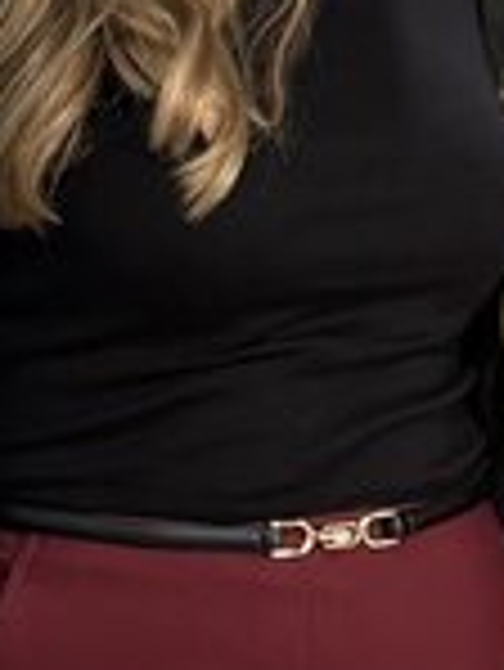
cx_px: 500
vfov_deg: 11.4
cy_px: 614
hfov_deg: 8.6
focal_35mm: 172
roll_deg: -0.2
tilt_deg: -13.1
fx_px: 3334
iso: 250
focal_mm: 6.76
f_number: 1.78
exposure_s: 1/60
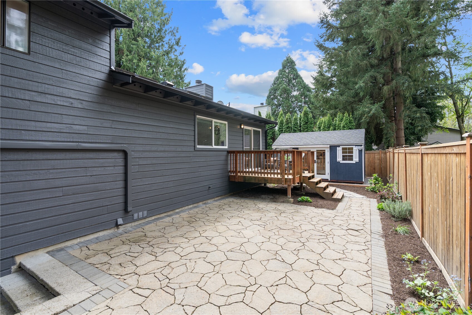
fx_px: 210
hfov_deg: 96.7
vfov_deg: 73.7
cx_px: 236
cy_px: 158
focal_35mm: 16
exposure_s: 1/100
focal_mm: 16
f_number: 9
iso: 320
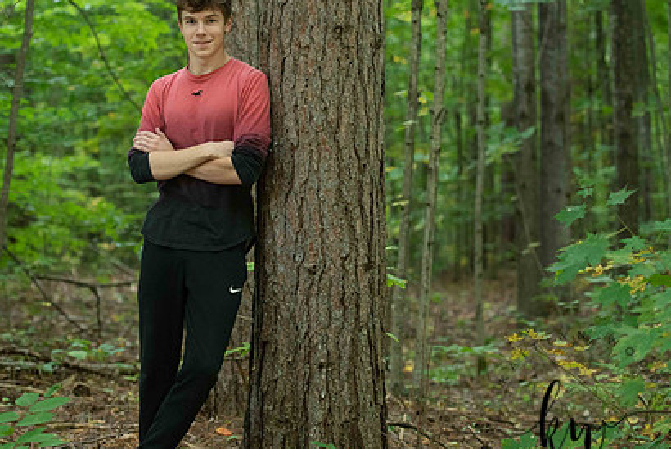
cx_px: 252
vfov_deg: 13.8
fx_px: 1846
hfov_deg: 20.6
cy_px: 211
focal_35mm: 99
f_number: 2.8
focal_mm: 70
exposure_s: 1/200
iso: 800
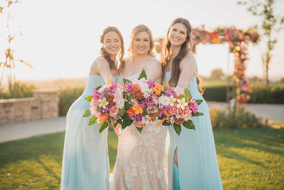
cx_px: 142
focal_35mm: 50
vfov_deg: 27.0
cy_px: 95
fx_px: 395
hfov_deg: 39.6
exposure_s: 1/3200
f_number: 1.2
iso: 200
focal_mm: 50
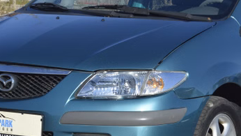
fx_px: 927
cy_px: 89
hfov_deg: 14.8
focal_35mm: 145
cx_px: 163
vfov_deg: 8.4
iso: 100
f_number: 8
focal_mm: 40
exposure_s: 1/250
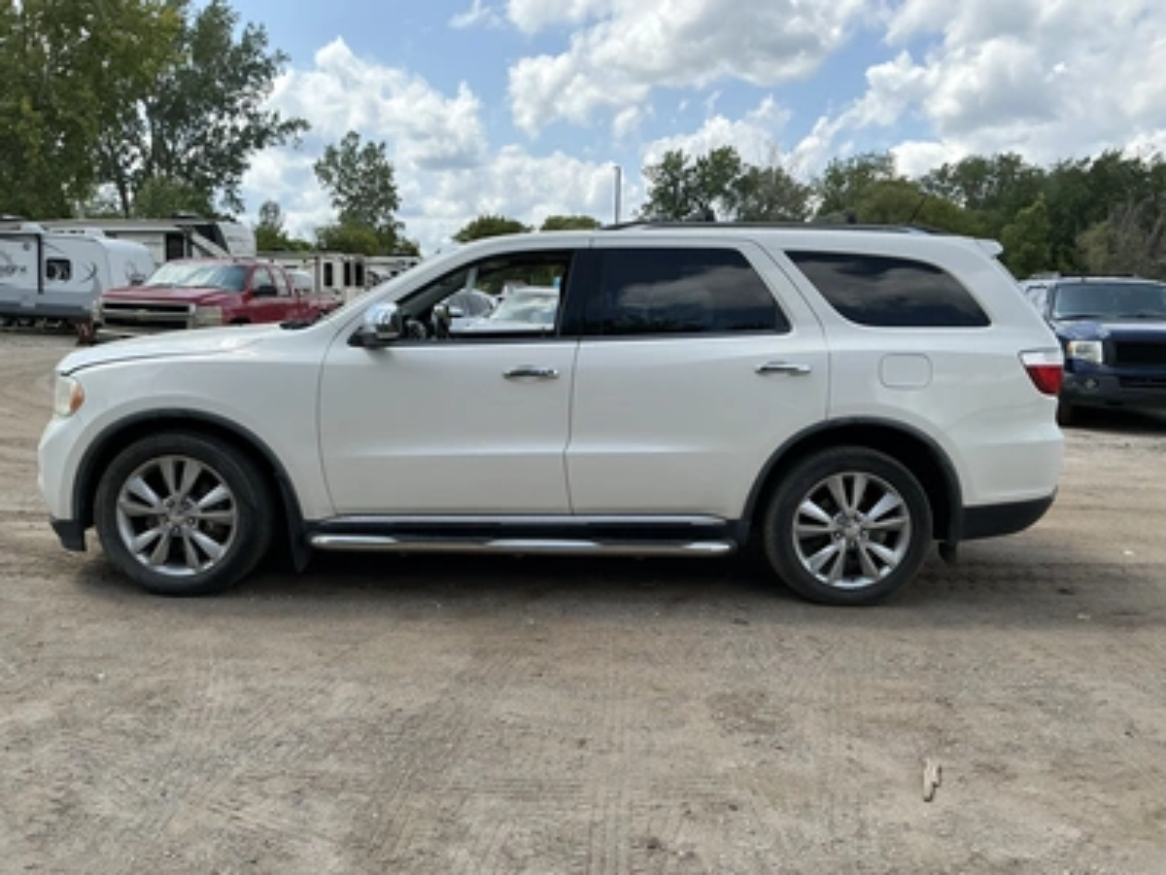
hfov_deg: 63.4
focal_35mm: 28
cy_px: 438
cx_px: 583
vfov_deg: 49.7
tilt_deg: -3.2
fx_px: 943
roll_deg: -1.5
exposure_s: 1/1451
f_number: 1.8
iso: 25
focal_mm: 3
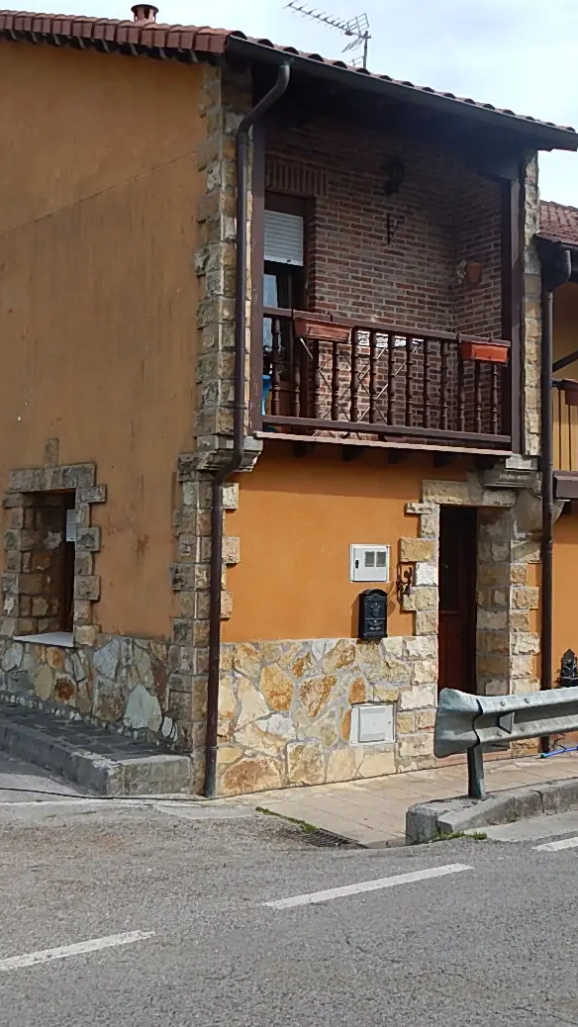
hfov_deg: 25.4
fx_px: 1280
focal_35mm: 47
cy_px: 463
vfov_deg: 43.7
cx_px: 329
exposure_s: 1/800
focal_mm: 5
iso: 125
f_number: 3.9
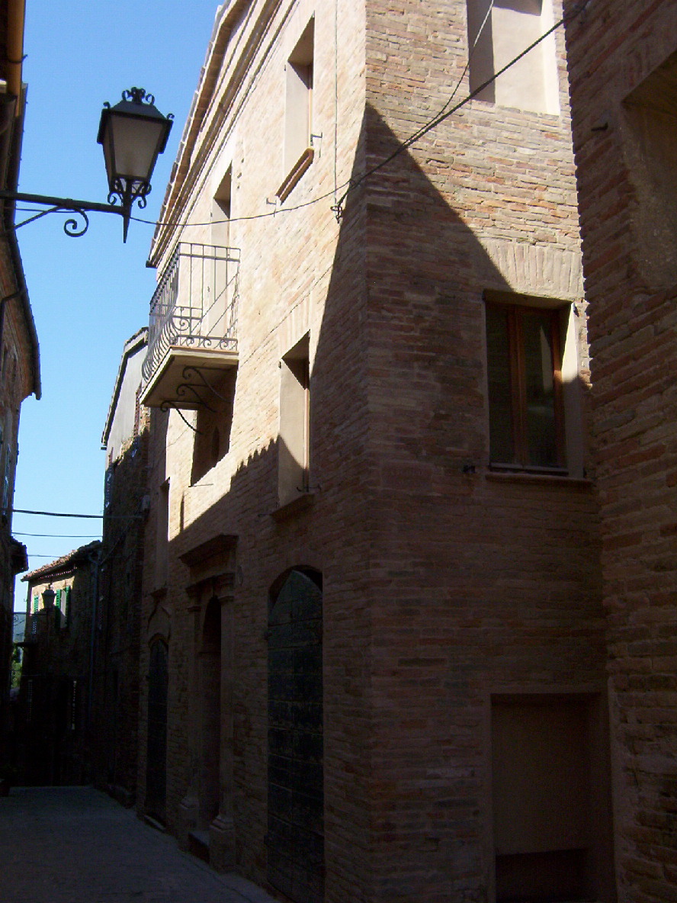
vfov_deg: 51.4
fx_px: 939
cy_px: 452
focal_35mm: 36
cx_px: 338
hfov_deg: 39.7
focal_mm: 5.54
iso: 100
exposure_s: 1/507
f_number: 5.24
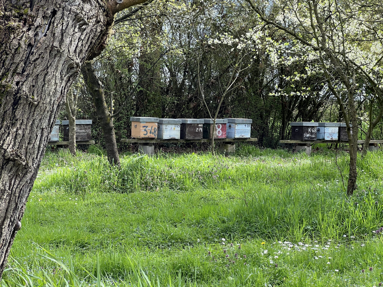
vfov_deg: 19.1
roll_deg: -1.1
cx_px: 192
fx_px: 852
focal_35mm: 77
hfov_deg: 25.3
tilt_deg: -1.8
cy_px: 144
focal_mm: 9
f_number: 2.8
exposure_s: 1/156
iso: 32
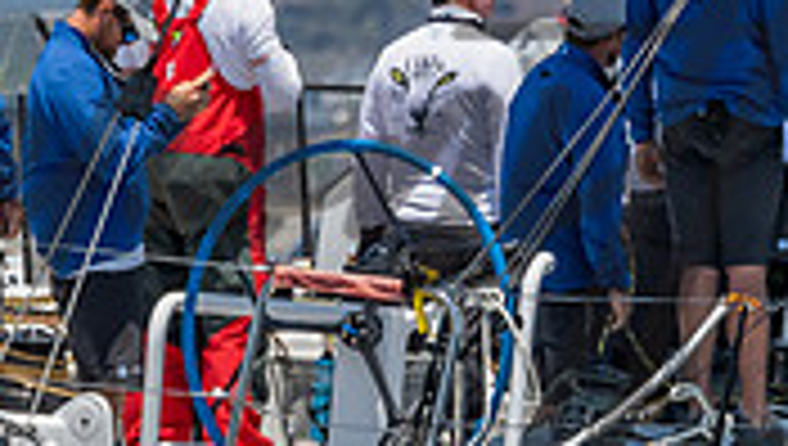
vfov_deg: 0.6
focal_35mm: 1956
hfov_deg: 1.1
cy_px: -179
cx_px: 319
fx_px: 40926
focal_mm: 310
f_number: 5.6
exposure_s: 1/1600
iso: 320
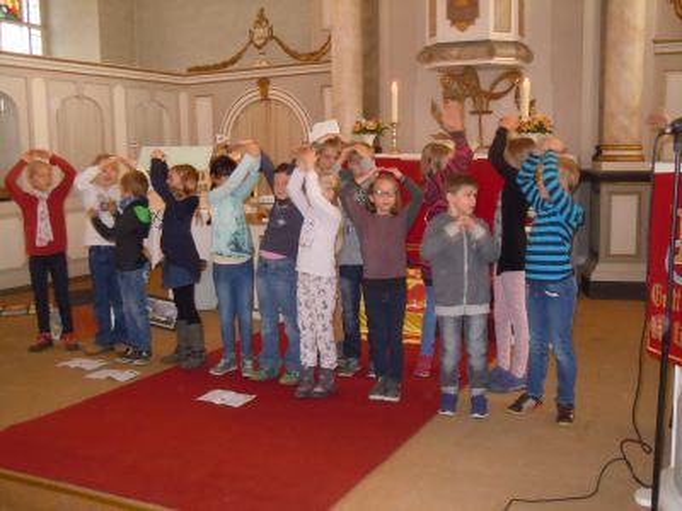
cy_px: 256
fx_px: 768
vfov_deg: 36.8
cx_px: 341
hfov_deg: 47.9
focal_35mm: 39
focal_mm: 7.1
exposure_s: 1/30
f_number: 3.7
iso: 800
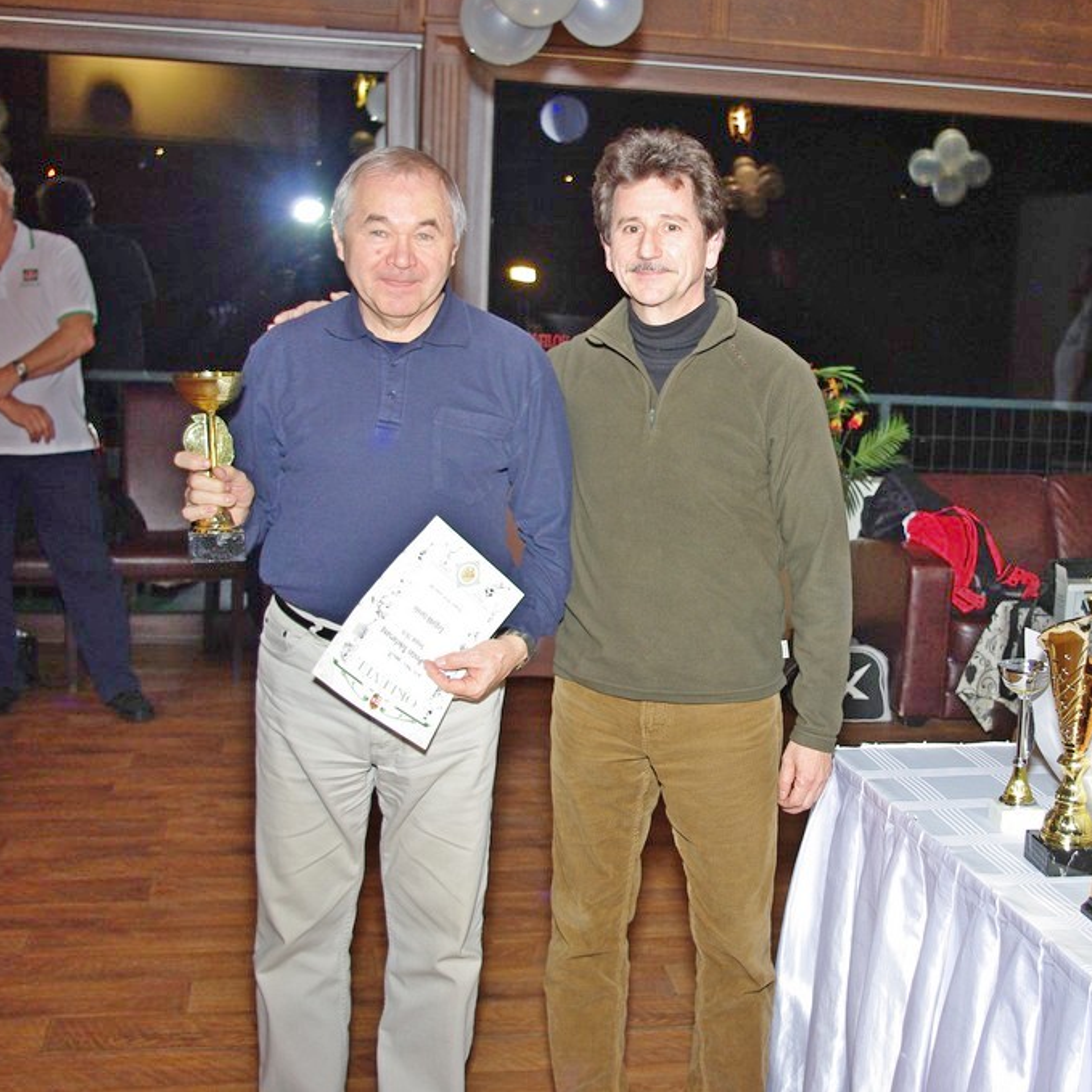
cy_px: 543
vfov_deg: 34.0
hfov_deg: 33.6
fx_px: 1785
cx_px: 759
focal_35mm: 50
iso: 400
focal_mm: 26.25
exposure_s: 1/45
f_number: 4
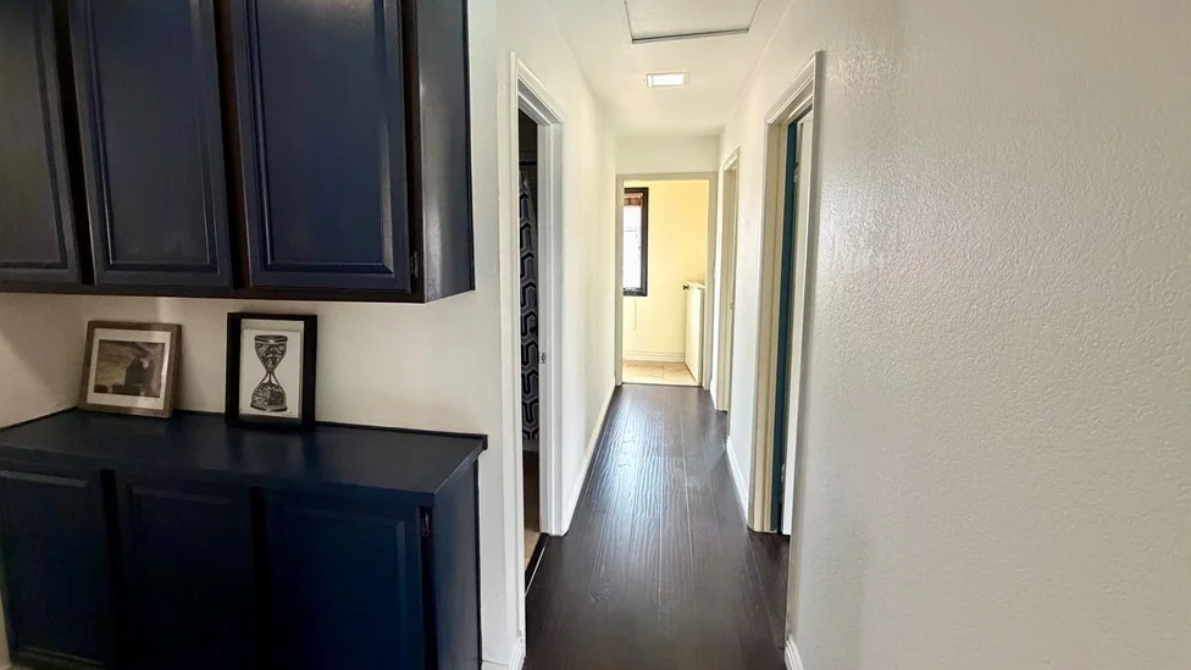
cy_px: 290
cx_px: 570
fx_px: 505
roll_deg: +0.2
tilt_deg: -7.0
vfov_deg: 66.8
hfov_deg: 99.3
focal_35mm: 16
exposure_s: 1/60
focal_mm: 2.22
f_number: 2.2
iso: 640
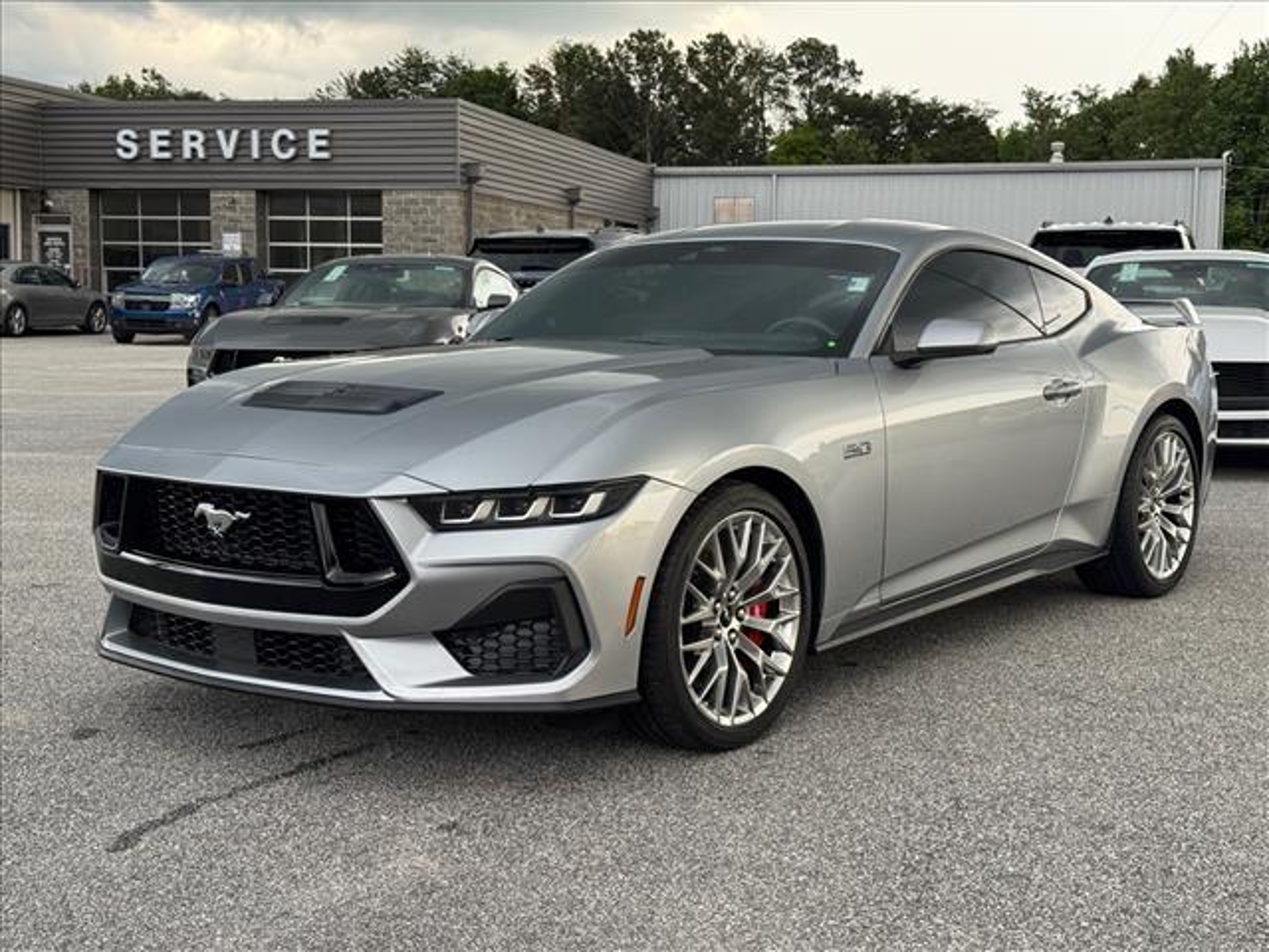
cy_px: 476
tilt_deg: -7.4
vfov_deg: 30.3
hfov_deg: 39.7
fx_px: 1760
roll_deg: +0.2
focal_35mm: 48
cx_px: 634
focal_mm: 6.76
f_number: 1.78
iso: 50
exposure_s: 1/205
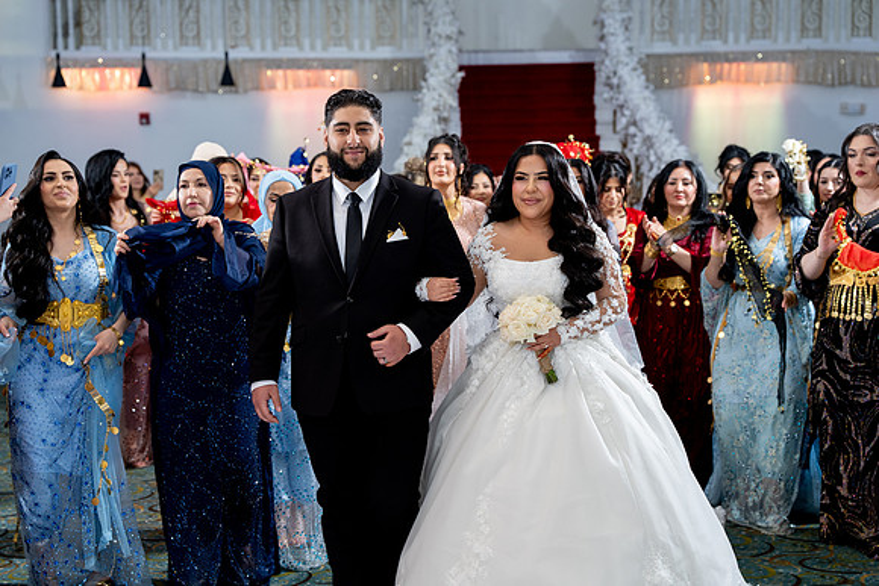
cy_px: 293
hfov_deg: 34.5
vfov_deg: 23.4
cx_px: 440
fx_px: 1416
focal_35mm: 58
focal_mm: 58
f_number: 2.8
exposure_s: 1/160
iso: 800
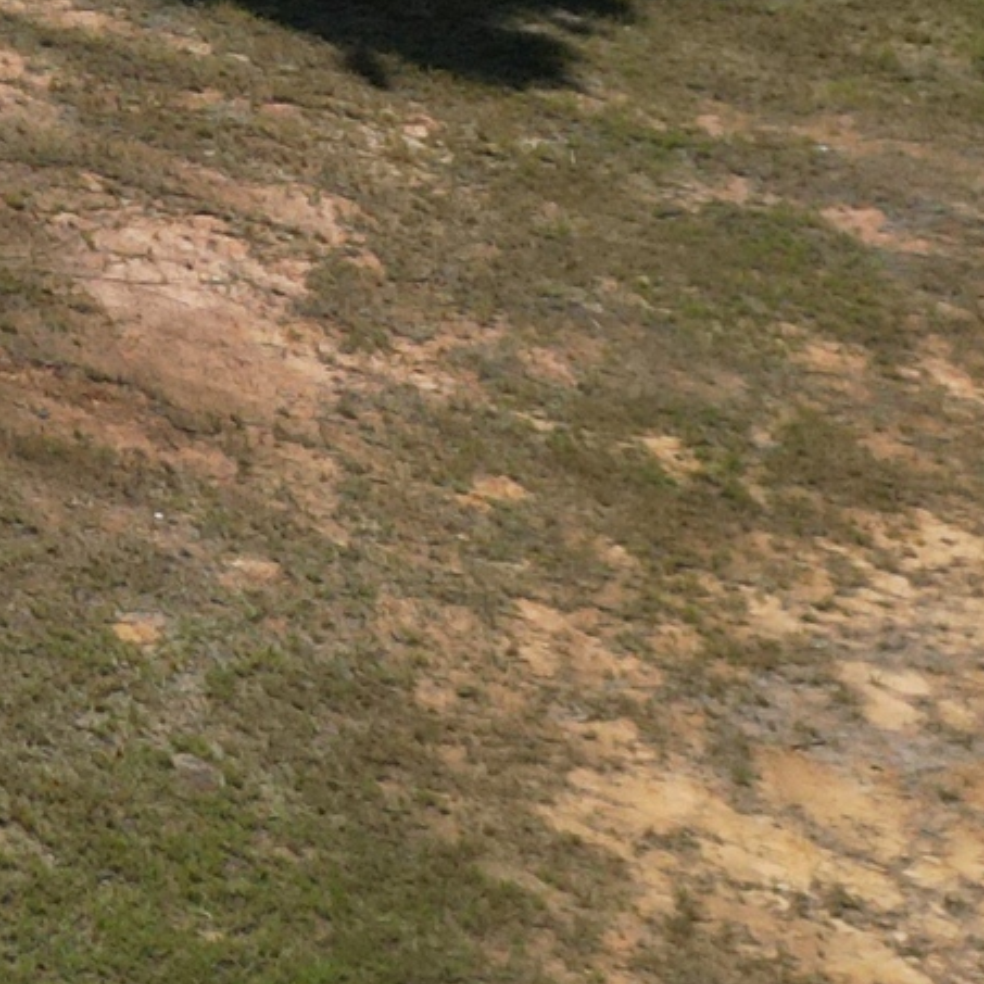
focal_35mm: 144
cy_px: -13
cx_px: -1881
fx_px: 4631
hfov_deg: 9.6
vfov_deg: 12.0
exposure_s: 1/4000
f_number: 1.7
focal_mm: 6.72
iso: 130
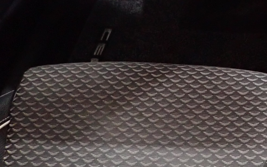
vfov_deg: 13.5
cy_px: -71
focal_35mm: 92
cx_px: 345
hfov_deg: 20.6
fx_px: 669
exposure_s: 1/30
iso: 800
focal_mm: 4.5
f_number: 2
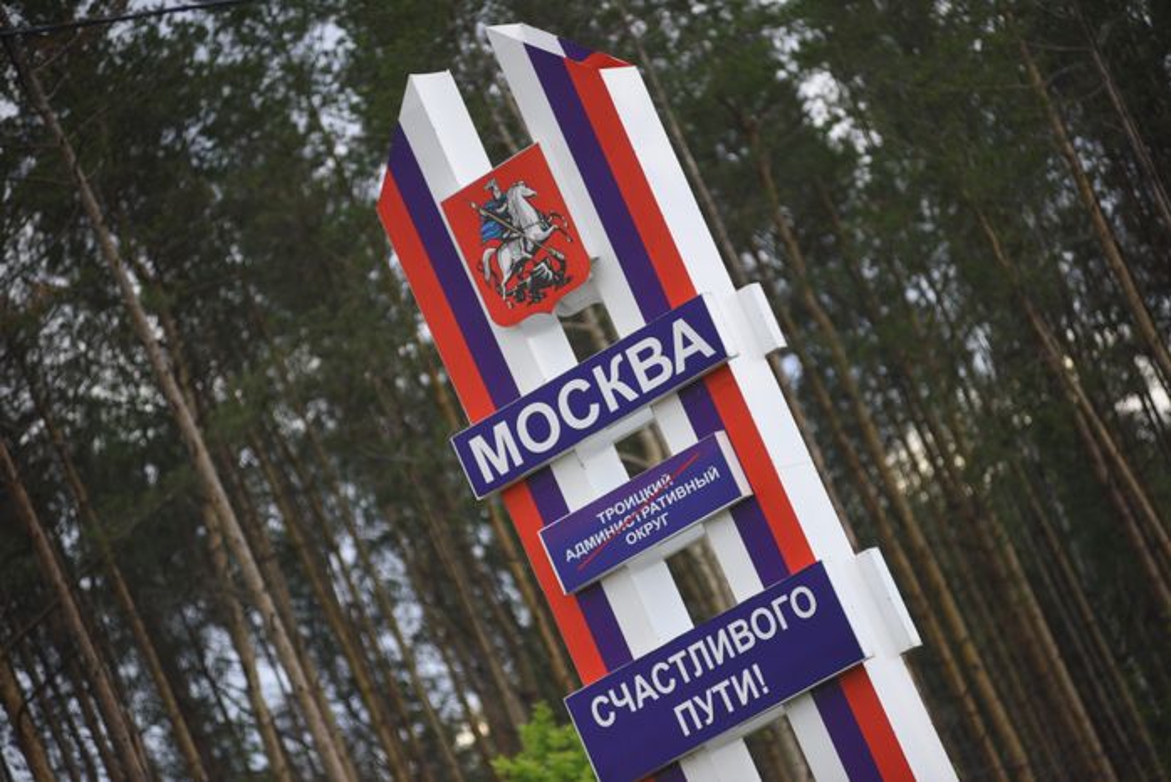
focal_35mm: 200
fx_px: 6508
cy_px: 391
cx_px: 586
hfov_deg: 10.3
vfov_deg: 6.9
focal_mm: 200
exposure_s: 1/8000
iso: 2000
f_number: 2.8
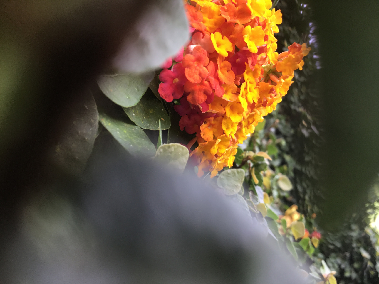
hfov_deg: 58.4
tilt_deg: +12.2
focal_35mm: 31
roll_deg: +11.1
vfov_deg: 45.4
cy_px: 142
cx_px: 190
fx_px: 339
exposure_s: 1/60
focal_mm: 3.3
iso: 32
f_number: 2.4
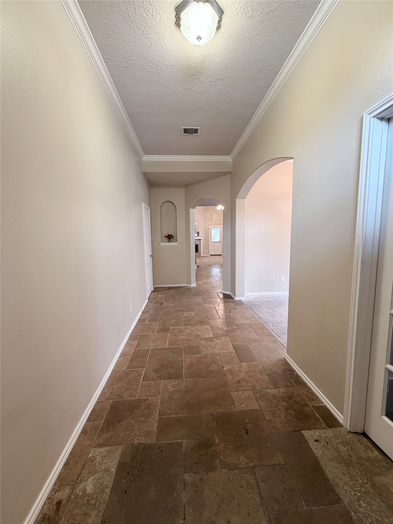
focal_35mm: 14
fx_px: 212
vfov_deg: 102.1
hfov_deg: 85.7
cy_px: 262
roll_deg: +1.0
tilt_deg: -5.2
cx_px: 196
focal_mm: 2.22
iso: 200
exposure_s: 1/60
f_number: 2.2
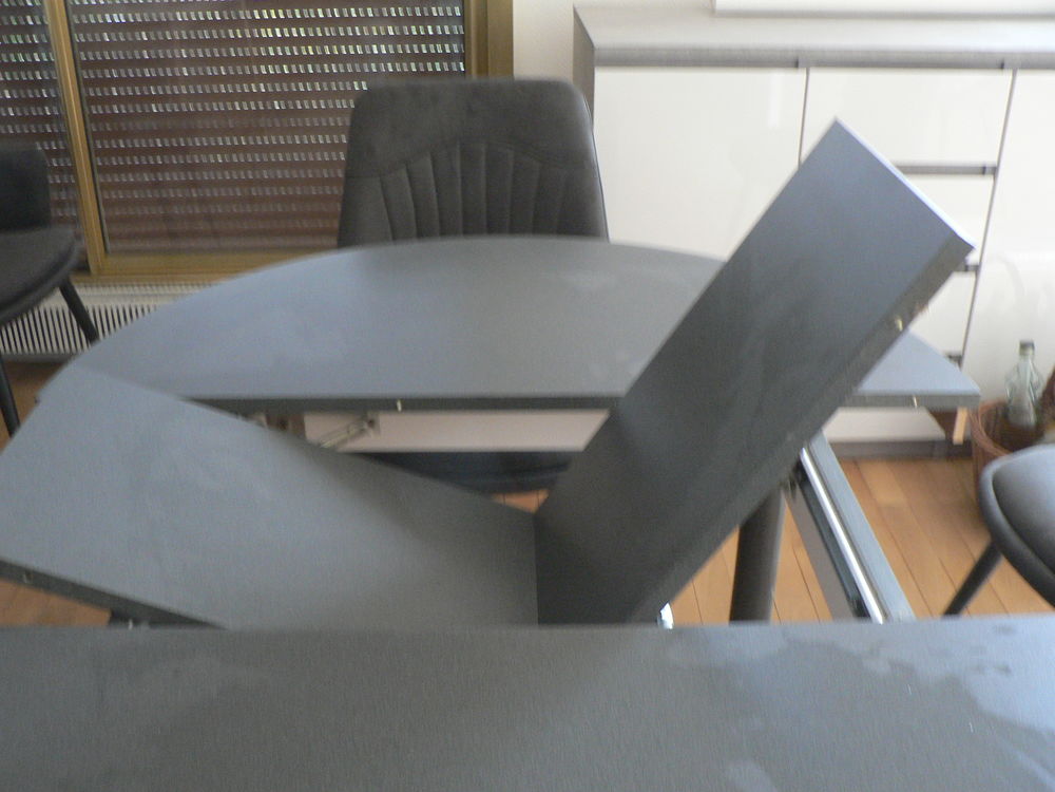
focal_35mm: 36
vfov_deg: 39.7
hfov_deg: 51.4
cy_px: 396
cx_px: 528
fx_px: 1097
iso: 200
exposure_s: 1/13
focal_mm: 6
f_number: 2.8
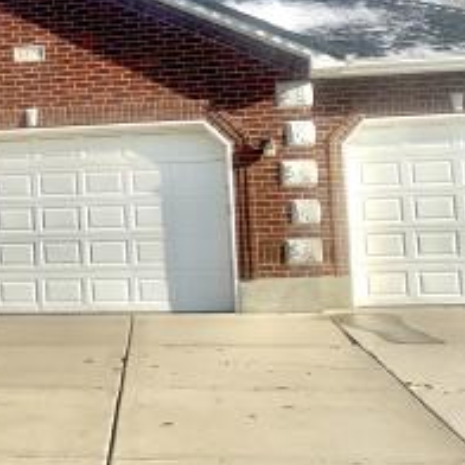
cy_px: 145
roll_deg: +1.5
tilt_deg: +7.8
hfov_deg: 21.3
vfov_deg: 22.9
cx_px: -107
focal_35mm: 75
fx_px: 1140
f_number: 1.8
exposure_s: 1/2833
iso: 25
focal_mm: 4.25
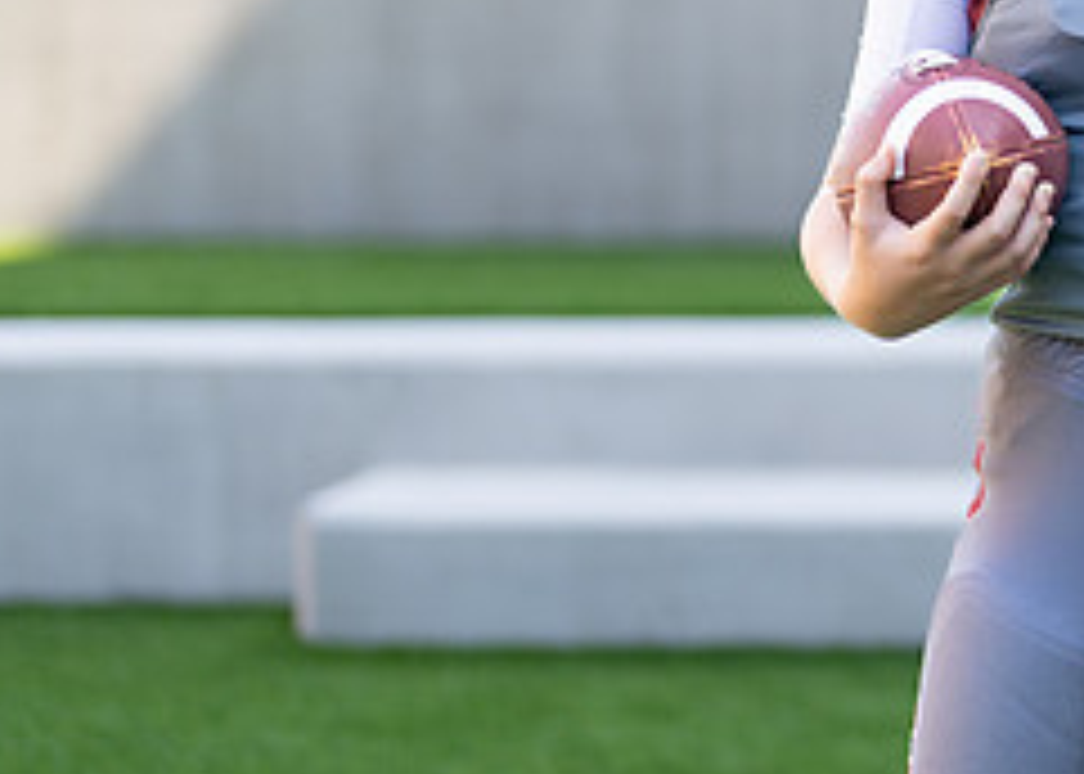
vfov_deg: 10.2
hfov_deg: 14.0
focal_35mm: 140
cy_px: 84
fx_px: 4309
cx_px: 1244
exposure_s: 1/1250
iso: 100
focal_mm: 50
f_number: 1.2
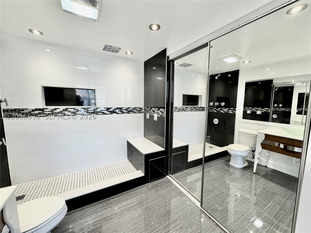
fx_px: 126
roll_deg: -0.9
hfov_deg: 102.1
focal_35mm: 14
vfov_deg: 85.7
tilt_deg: -7.4
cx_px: 156
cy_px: 116
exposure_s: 1/120
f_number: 2.2
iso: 320
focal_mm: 2.22
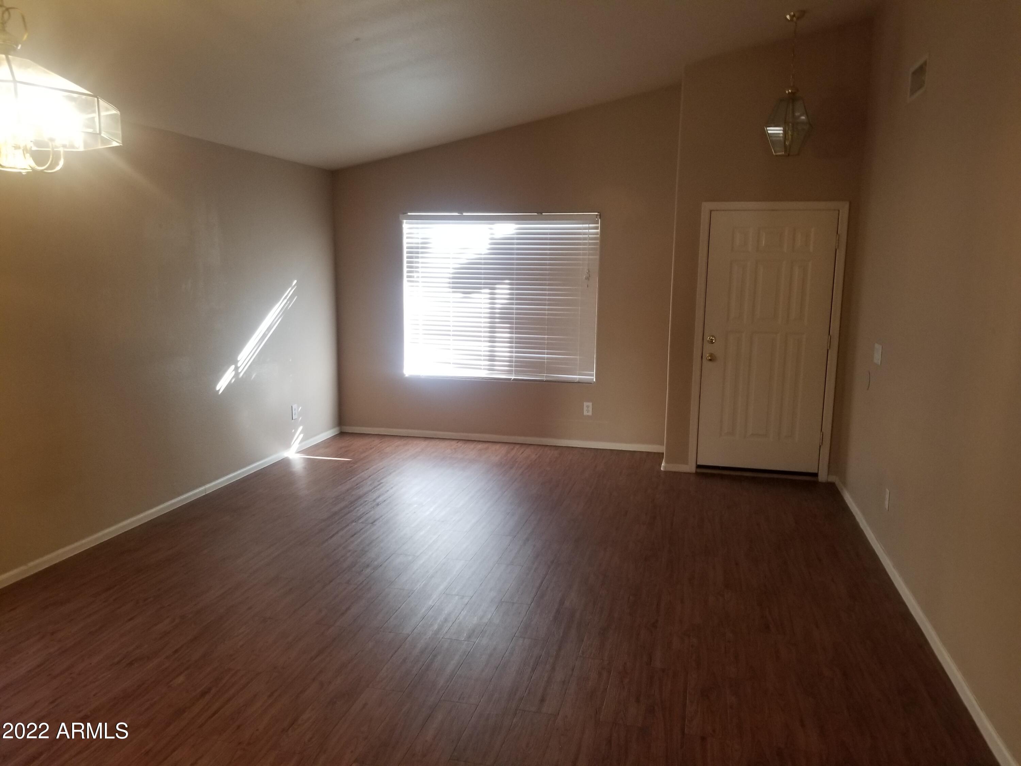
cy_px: 383
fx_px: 767
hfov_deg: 67.3
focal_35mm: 26
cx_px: 510
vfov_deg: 53.1
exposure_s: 1/30
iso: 160
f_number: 1.7
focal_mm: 4.3
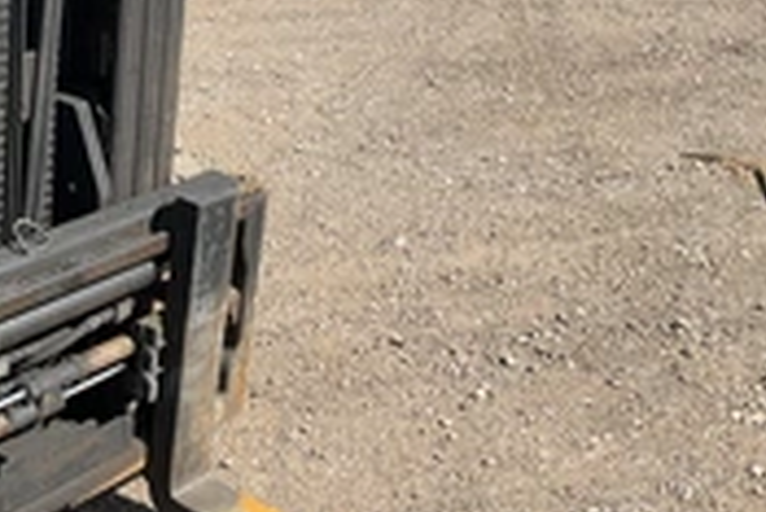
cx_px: 79
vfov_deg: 19.8
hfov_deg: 28.1
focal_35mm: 69
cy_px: 254
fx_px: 1469
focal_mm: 3
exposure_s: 1/1098
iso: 25
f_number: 1.8
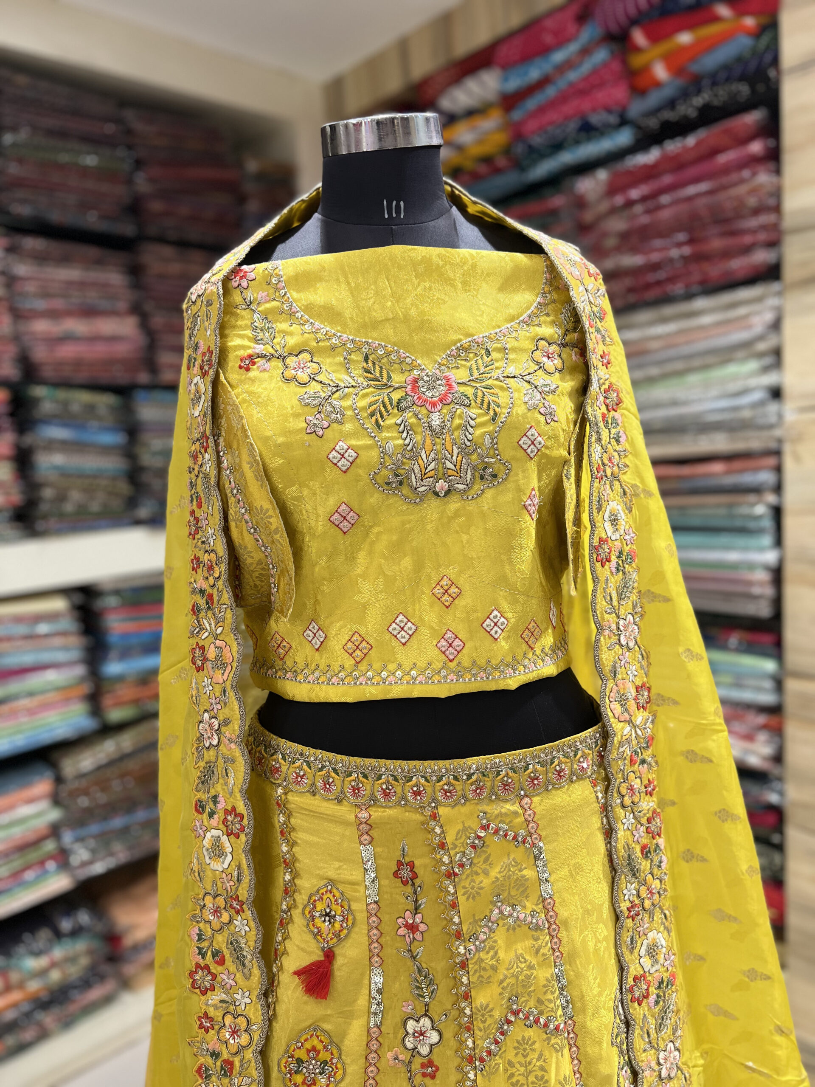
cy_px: 544
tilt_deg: -6.8
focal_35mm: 26
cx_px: 408
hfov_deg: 53.1
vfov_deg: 67.3
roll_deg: +3.4
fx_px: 816
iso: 64
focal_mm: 5.7
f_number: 1.5
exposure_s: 1/100
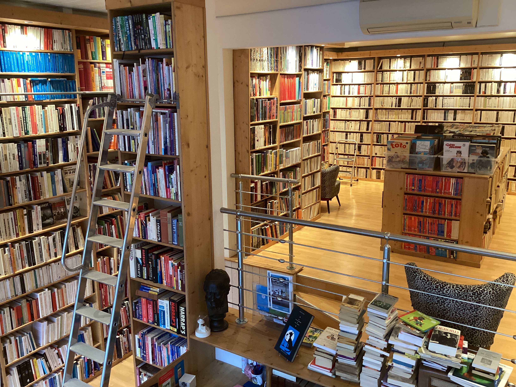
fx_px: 462
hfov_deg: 58.4
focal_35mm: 31
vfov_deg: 45.4
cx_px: 258
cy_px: 194
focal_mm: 3.3
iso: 250
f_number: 2.4
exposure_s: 1/33
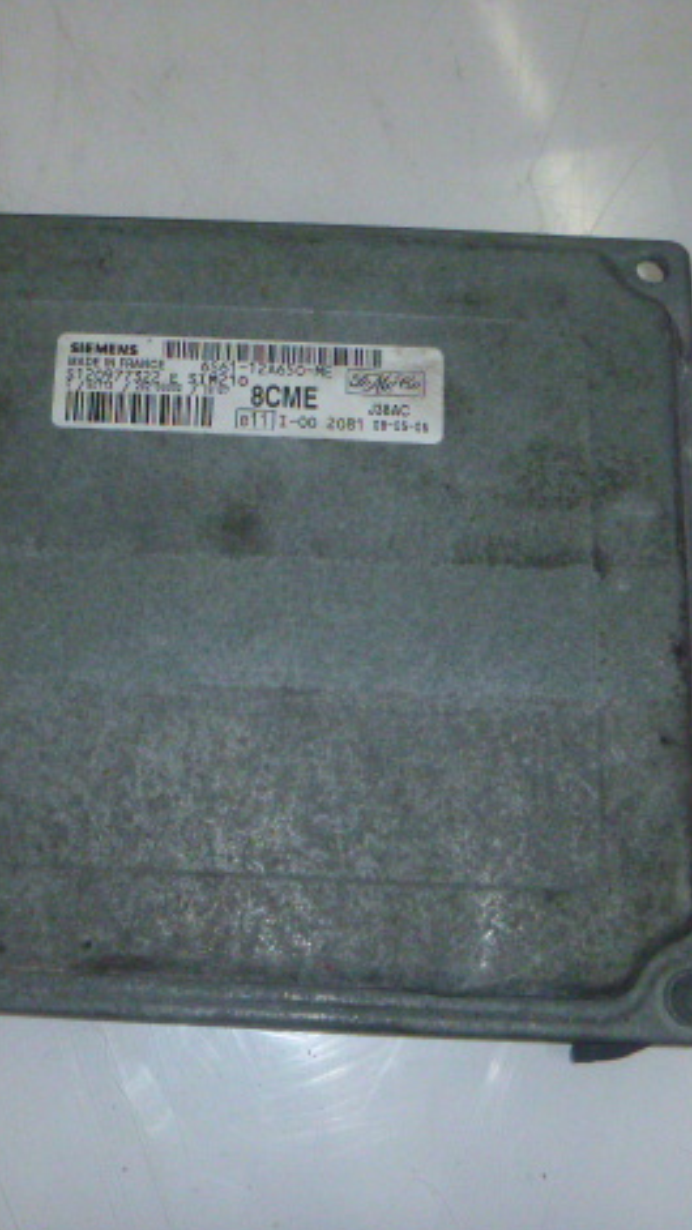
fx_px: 1207
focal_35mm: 37
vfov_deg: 54.0
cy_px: 619
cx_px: 178
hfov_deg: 31.5
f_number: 3.9
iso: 400
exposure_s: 1/60
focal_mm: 4.5
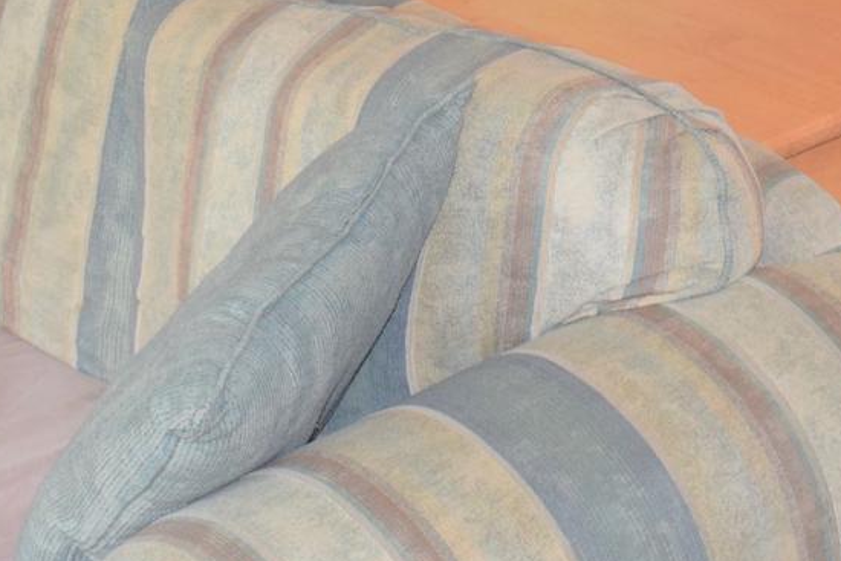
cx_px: 742
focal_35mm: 134
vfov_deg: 9.9
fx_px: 3131
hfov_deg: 15.1
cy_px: -308
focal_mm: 24
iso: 640
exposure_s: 1/125
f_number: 5.6
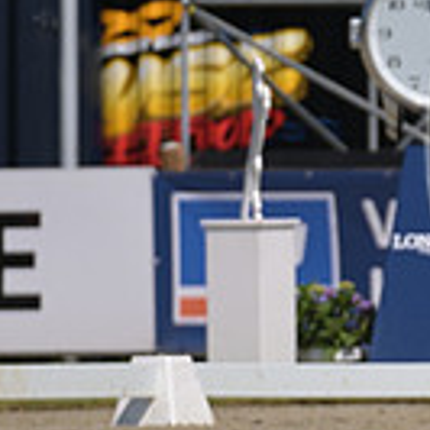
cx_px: 724
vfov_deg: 1.2
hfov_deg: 1.2
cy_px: 99
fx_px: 20898
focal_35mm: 1487
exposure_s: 1/1250
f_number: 5
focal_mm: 400
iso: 125
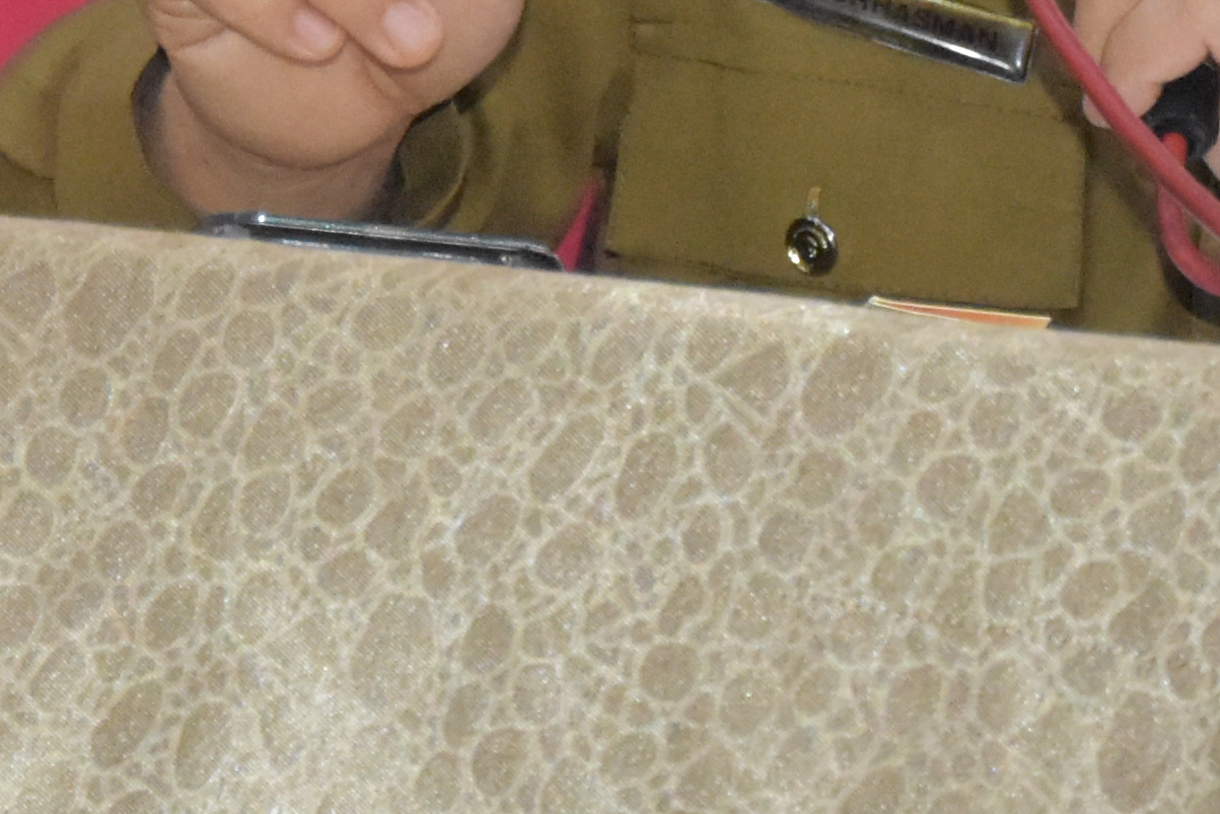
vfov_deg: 3.2
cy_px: -341
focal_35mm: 422
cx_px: -451
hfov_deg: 4.9
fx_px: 14302
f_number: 5
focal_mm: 58
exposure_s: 1/60
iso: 4500
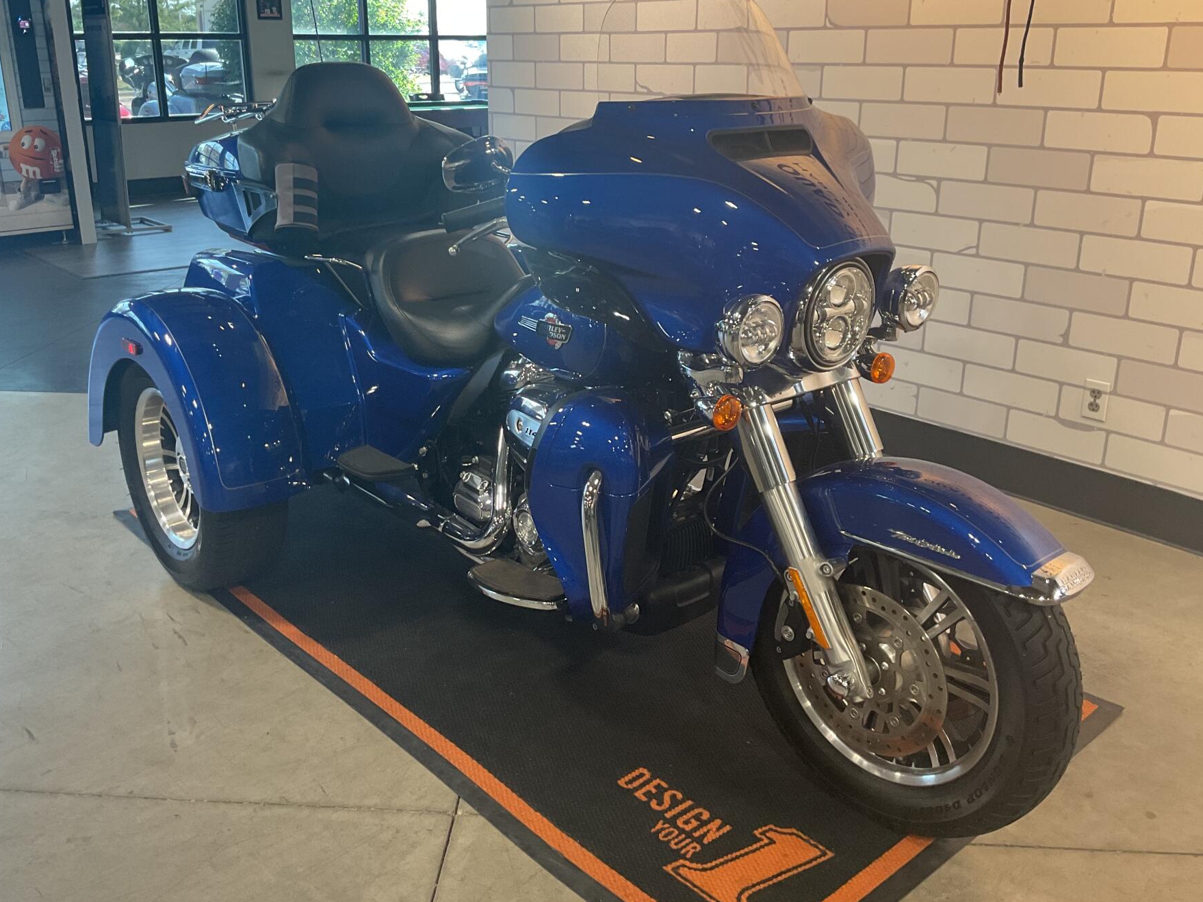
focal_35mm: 33
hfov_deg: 55.3
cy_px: 417
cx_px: 567
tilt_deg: -18.1
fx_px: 1147
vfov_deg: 42.9
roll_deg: +1.7
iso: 80
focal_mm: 3
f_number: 1.8
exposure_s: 1/60
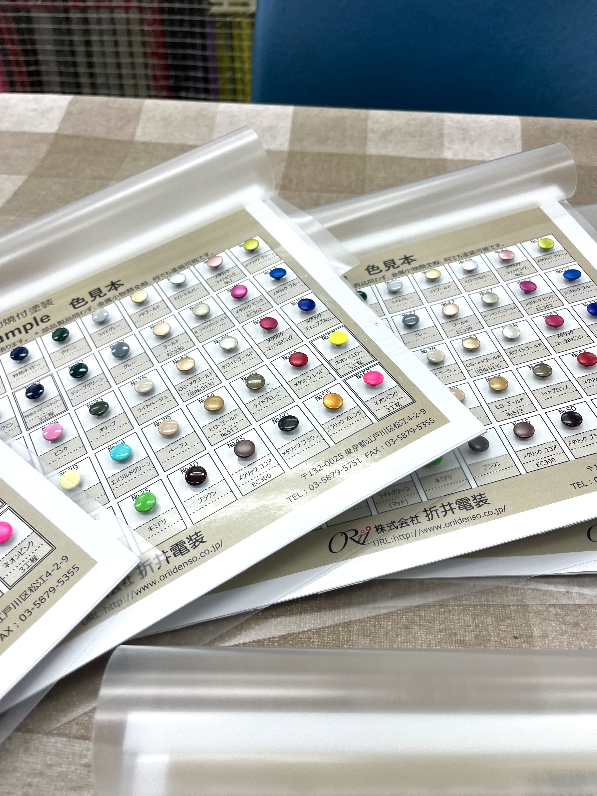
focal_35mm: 26
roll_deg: -0.2
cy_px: 398
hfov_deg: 53.1
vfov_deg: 67.3
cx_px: 298
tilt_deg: -43.1
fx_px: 598
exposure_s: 1/127
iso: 32
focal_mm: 5.1
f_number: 1.6
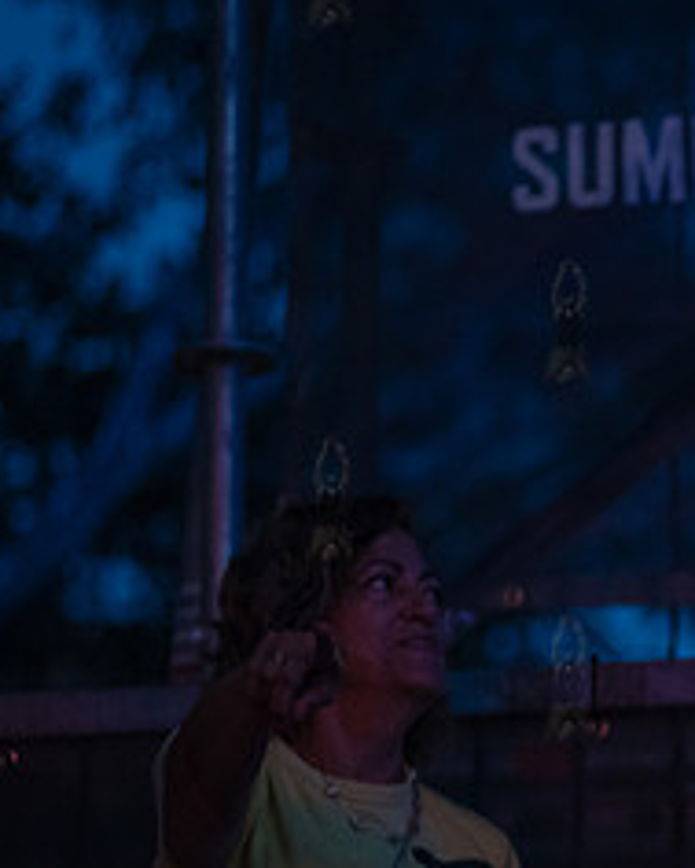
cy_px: 495
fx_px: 6218
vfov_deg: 8.0
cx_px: 1041
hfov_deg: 6.3
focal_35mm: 242
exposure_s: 1/100
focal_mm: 105
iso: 4000
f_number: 2.8
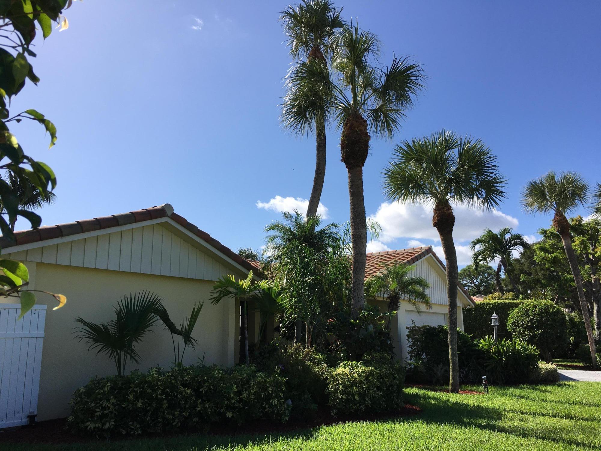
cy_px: 226
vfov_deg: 48.2
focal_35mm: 29
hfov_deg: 61.7
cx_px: 300
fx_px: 503
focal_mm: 4.15
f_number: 2.2
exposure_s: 1/1748
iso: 25
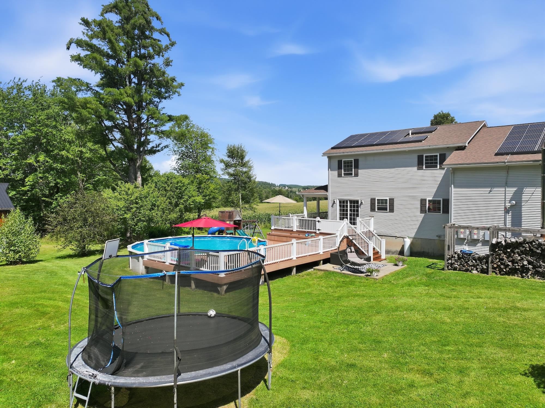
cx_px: 272
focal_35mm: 24
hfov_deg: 71.6
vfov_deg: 56.8
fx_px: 378
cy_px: 204
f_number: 2.8
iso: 100
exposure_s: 1/2500
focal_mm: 12.3
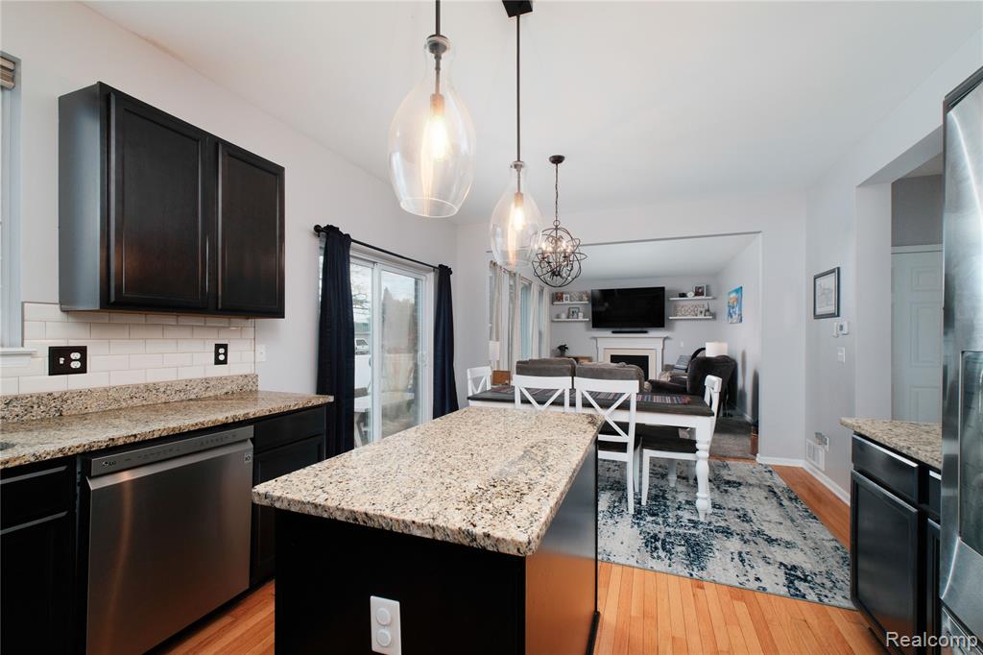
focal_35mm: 15
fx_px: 409
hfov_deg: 100.4
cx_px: 492
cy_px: 328
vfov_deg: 77.3
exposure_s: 1/250
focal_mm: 10
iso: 800
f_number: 8
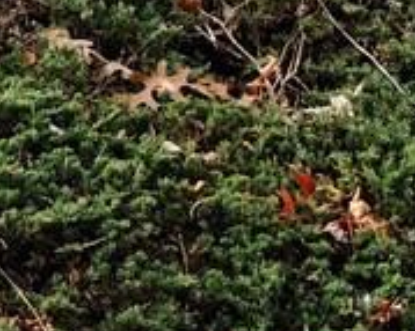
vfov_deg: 4.5
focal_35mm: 335
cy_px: -454
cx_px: -760
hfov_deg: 5.5
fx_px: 4112
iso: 100
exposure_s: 1/160
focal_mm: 10.7
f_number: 3.7
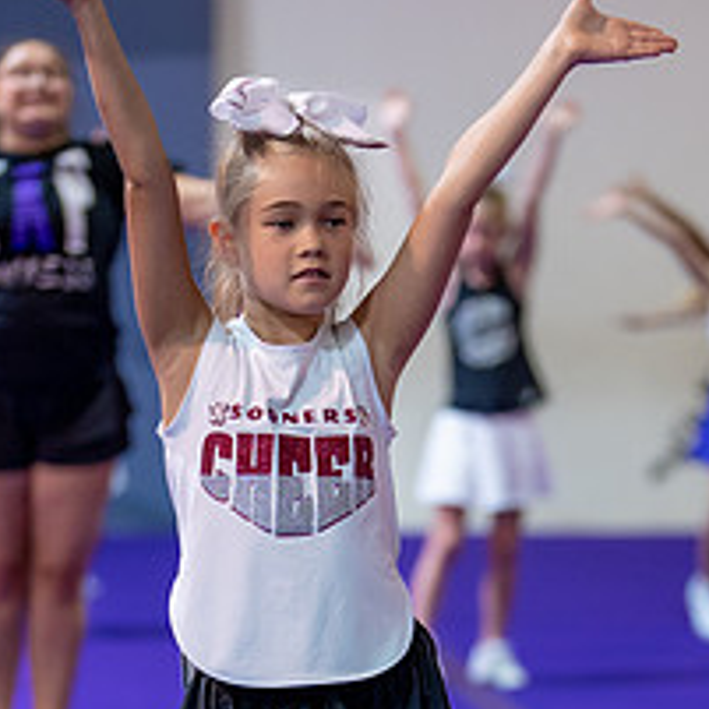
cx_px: 423
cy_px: 701
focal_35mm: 148
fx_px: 3430
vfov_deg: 11.7
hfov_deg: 11.8
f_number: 1.2
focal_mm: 50
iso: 640
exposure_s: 1/320
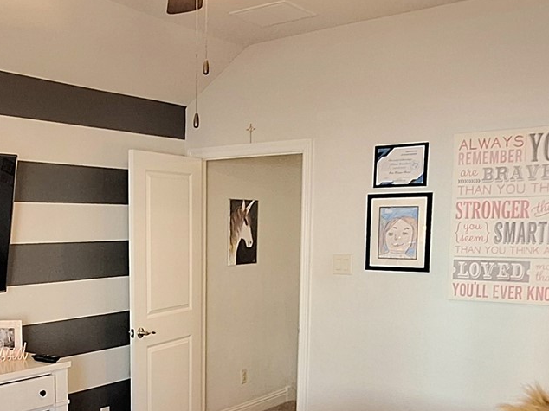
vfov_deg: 33.7
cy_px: 307
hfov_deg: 43.6
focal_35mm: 42
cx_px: 146
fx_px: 666
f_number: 2.2
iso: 125
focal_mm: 1.74
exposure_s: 1/40
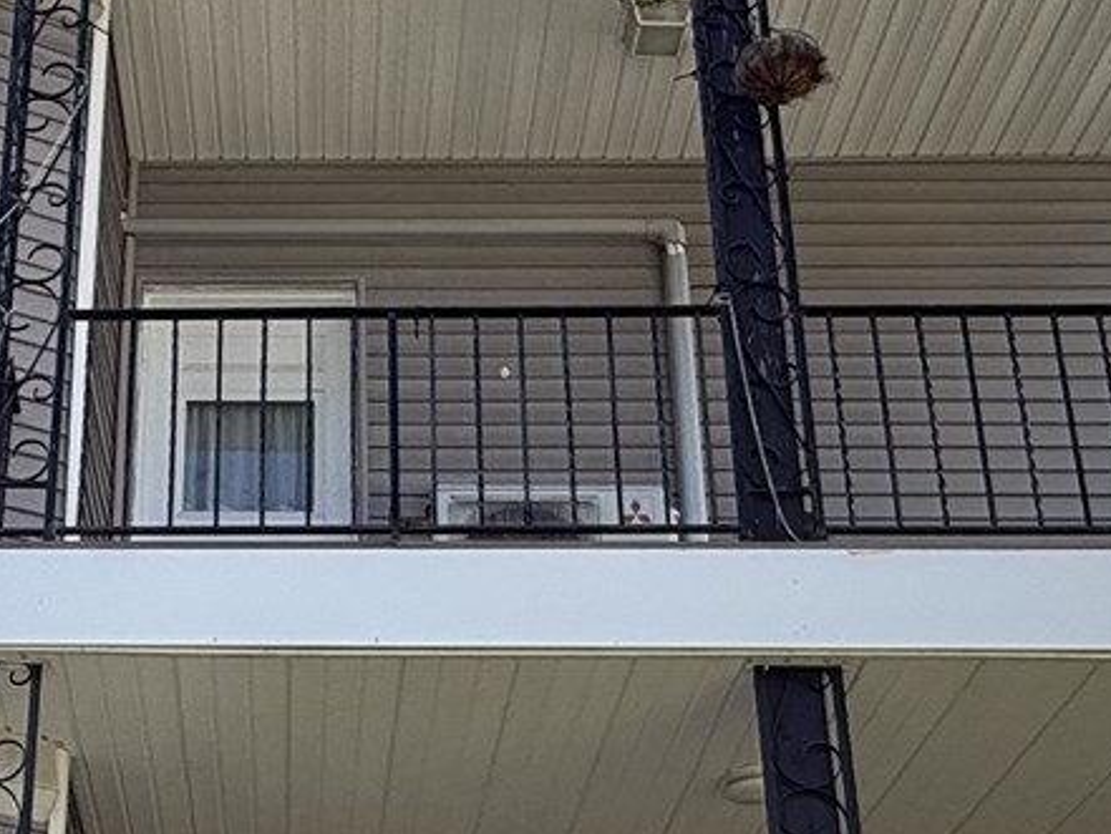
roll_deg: -1.4
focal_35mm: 65
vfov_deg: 22.1
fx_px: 2087
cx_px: 259
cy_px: 738
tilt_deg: +25.2
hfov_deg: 29.3
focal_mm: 2.22
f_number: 2.2
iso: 64
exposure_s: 1/545
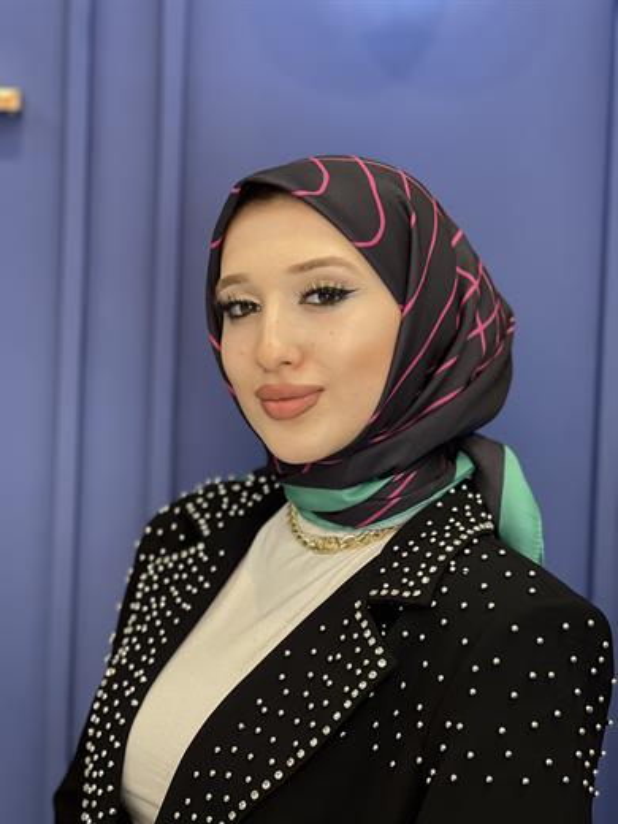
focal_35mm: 77
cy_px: 412
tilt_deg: -2.4
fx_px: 1833
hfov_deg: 19.1
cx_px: 309
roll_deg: -2.1
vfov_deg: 25.3
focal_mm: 9
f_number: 2.8
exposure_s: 1/100
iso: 160
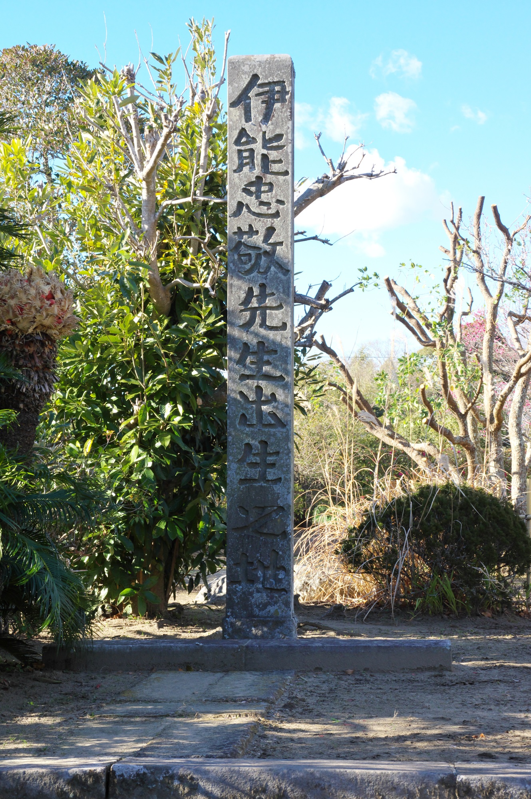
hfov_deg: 18.9
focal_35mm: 72
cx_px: 266
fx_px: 1596
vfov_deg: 28.1
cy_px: 400
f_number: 8
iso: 200
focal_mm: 48
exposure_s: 1/125
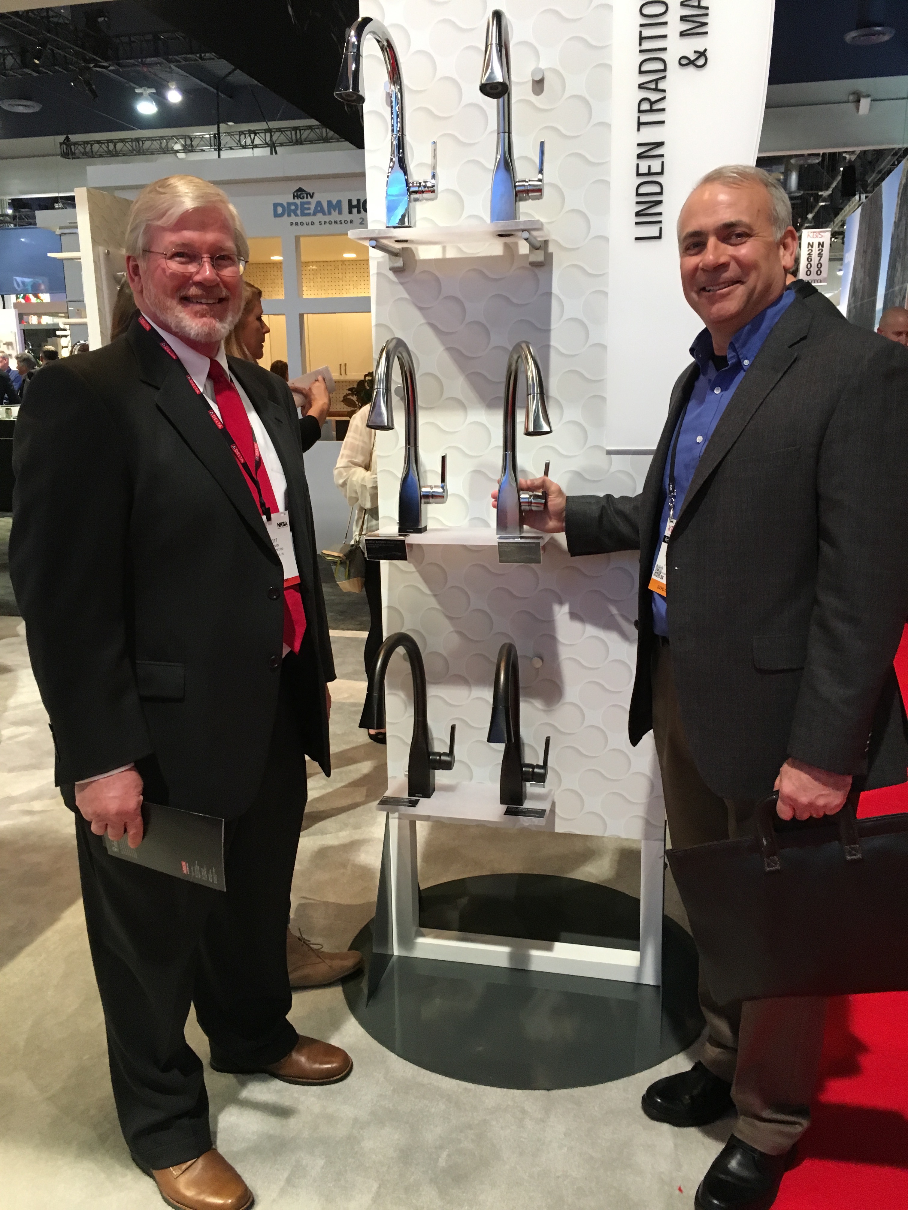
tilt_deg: -13.1
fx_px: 1014
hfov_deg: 48.2
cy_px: 605
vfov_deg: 61.7
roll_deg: +0.3
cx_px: 454
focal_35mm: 29
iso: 160
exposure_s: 1/30
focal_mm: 4.15
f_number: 2.2
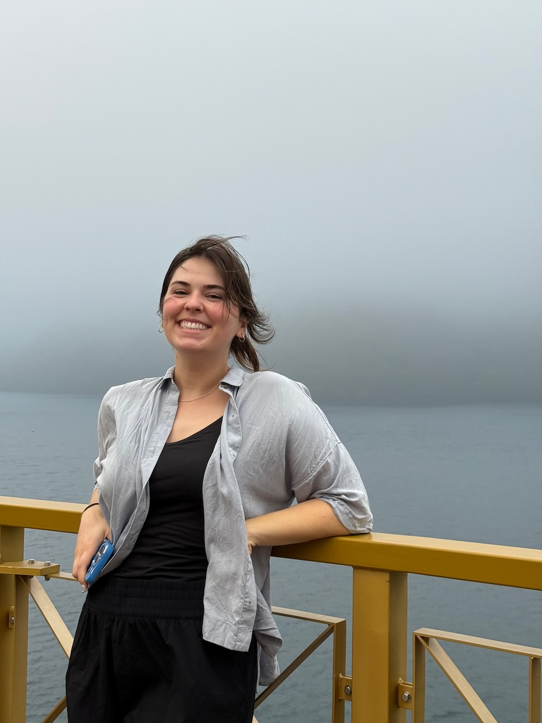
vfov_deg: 39.7
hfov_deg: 30.3
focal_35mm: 48
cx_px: 271
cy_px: 362
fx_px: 1002
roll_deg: -1.1
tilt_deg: +1.7
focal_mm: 6.76
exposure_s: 1/587
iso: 64
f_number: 1.78
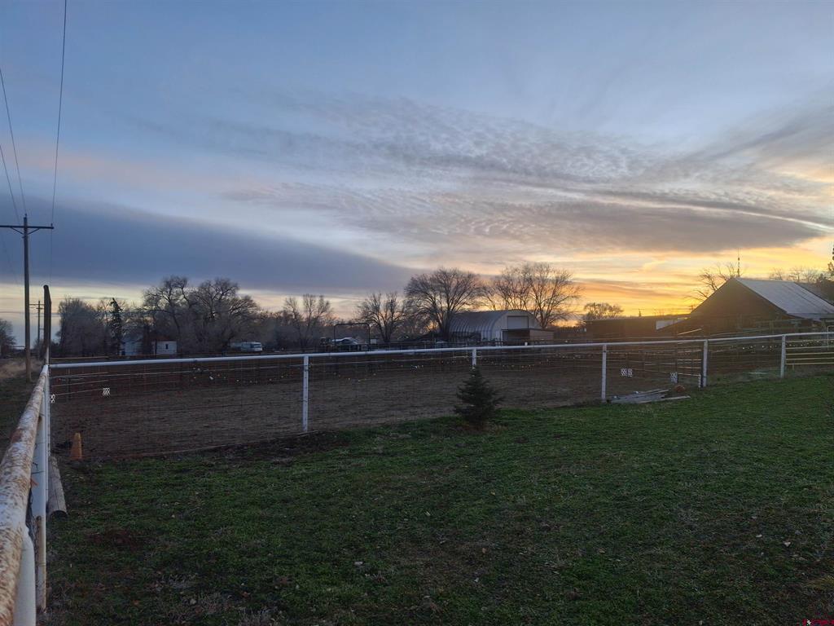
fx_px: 602
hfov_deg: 69.4
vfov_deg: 54.9
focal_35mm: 25
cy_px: 313
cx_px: 417
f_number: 1.8
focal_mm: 4.69
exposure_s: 1/205
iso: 25
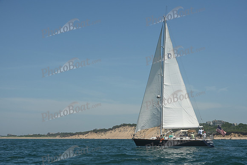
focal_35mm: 70
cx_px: 124
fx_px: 480
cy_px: 82
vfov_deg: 19.5
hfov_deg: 28.8
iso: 320
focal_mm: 70
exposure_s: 1/1000
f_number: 10
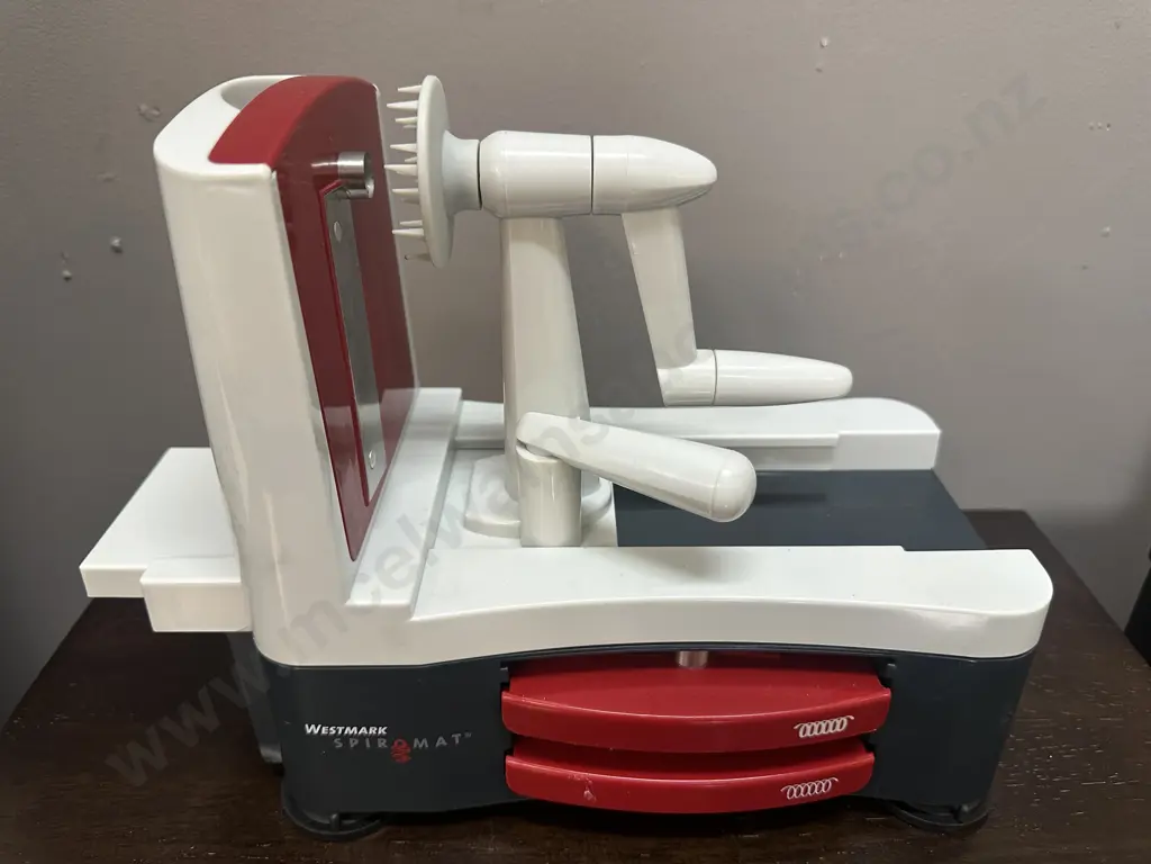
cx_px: 576
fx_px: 798
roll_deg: +0.3
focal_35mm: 24
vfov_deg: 56.8
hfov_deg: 71.6
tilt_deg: -28.9
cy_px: 432
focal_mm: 6.86
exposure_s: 1/50
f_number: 1.78
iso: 200
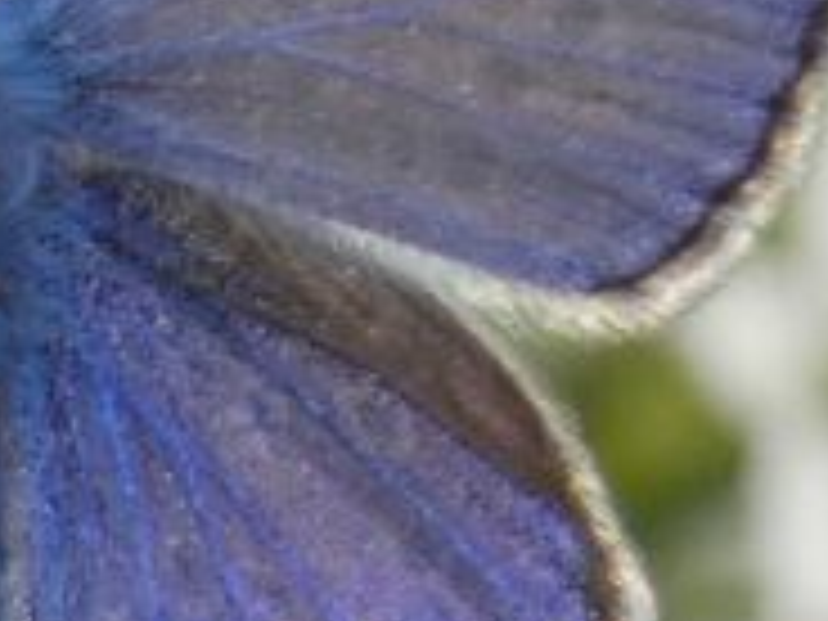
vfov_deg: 0.7
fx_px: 48844
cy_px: 256
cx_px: 56
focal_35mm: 2042
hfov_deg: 1.0
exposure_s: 1/250
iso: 80
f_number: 5.6
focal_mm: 78.8
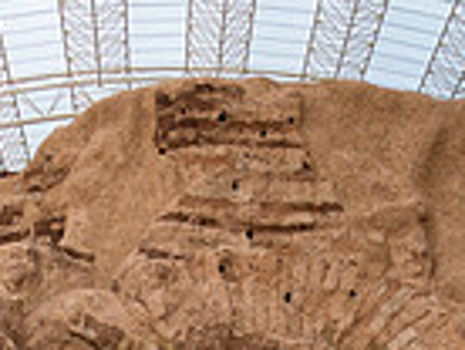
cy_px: 459
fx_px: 1682
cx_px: 293
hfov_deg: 15.7
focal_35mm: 125
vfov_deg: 11.6
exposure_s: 1/640
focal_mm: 31
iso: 100
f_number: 2.8
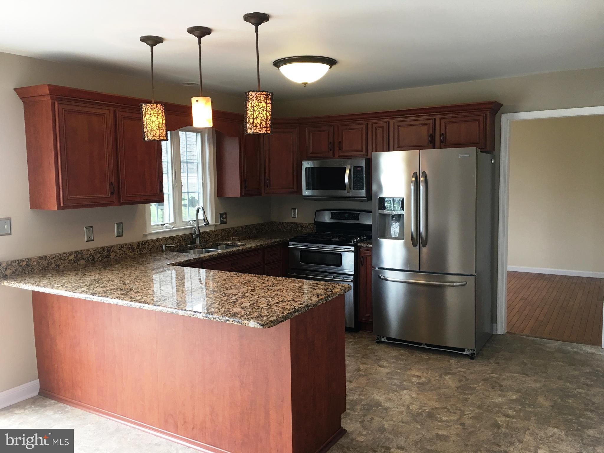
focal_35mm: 29
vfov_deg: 48.2
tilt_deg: -5.2
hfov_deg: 61.7
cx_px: 302
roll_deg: +1.2
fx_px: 506
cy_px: 226
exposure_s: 1/30
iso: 32
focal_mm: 4.15
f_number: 2.2
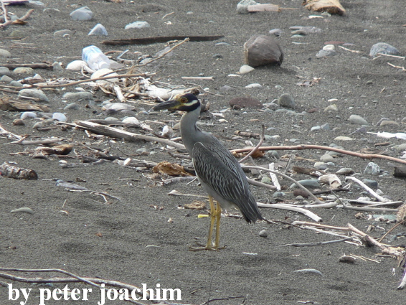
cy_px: 152
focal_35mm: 420
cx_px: 203
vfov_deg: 3.5
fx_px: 4928
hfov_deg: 4.7
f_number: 4
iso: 64
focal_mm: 72
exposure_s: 1/320
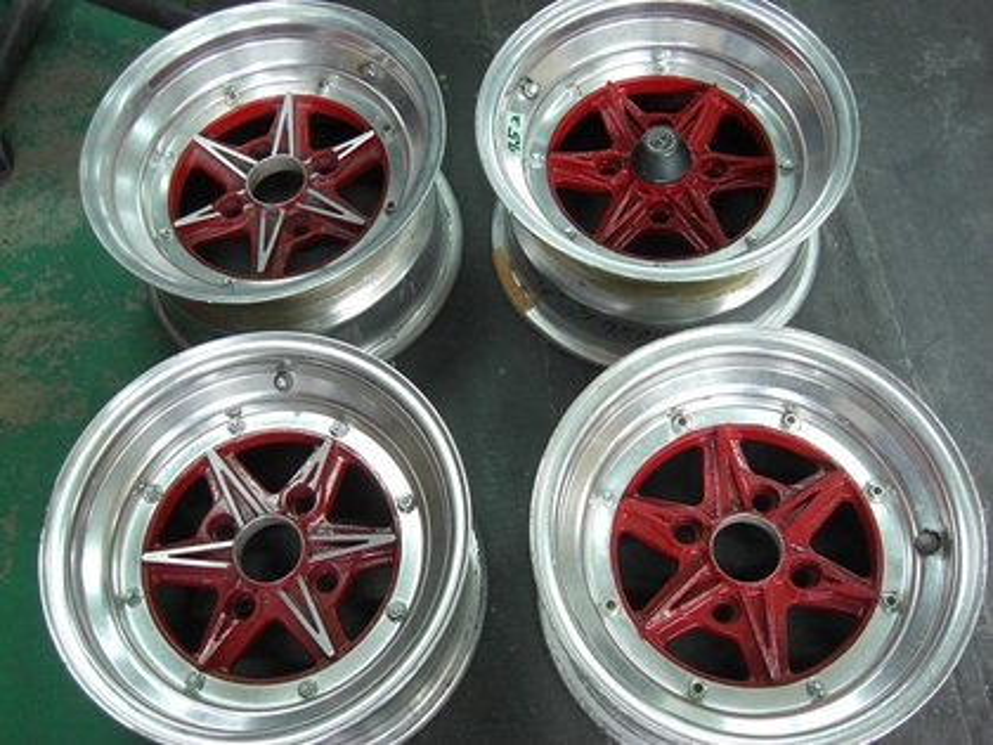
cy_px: 372
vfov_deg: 37.7
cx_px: 496
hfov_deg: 49.0
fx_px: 1090
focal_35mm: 38
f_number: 2.8
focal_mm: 7.9
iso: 400
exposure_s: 1/50
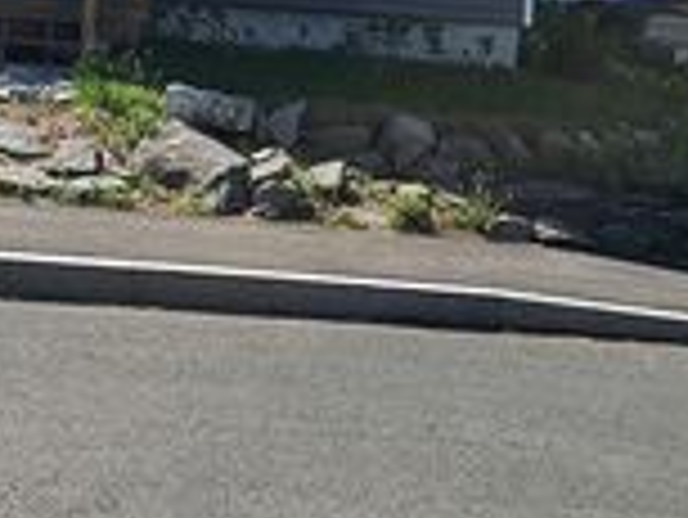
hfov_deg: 25.8
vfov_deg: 18.3
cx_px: 211
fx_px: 1492
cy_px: -151
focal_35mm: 75
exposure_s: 1/664
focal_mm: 6.3
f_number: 1.7
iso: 10
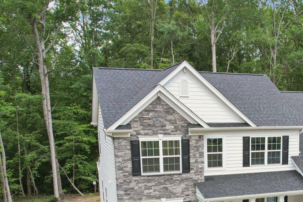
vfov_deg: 27.6
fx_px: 387
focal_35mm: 46
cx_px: 255
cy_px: 200
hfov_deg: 40.4
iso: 400
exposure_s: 1/640
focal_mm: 8.38
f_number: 2.8
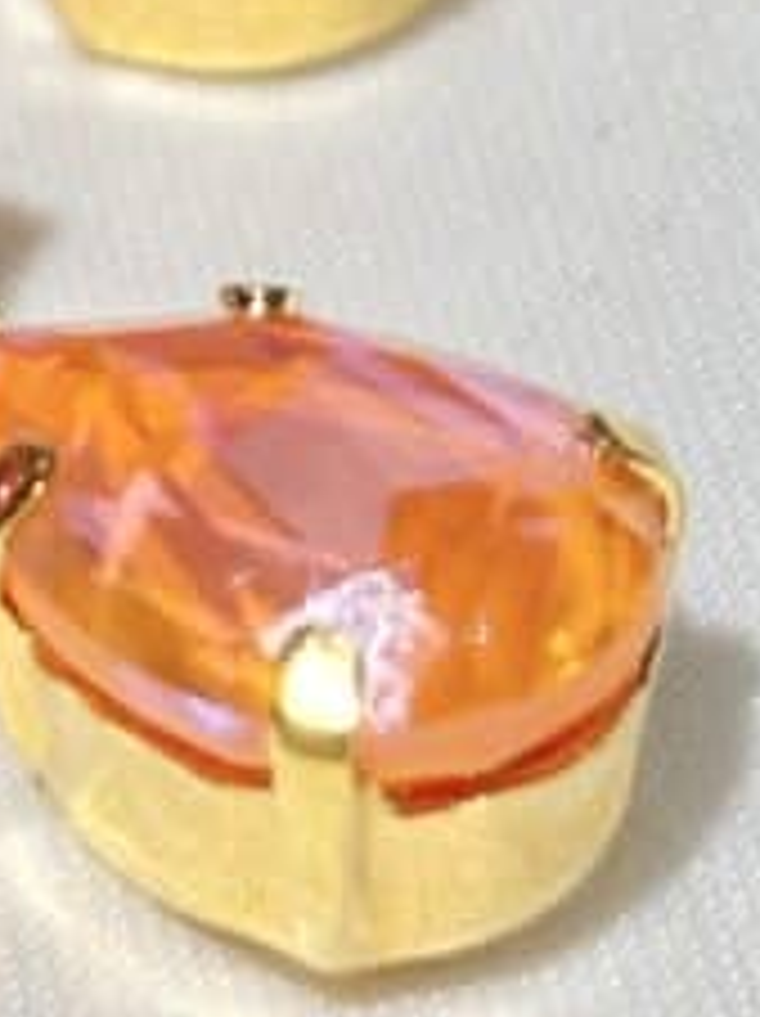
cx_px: 90
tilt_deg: -28.7
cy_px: -418
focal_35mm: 236
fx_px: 6922
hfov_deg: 6.3
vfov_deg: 8.3
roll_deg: +2.9
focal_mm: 5.96
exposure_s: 1/347
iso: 32
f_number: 1.6
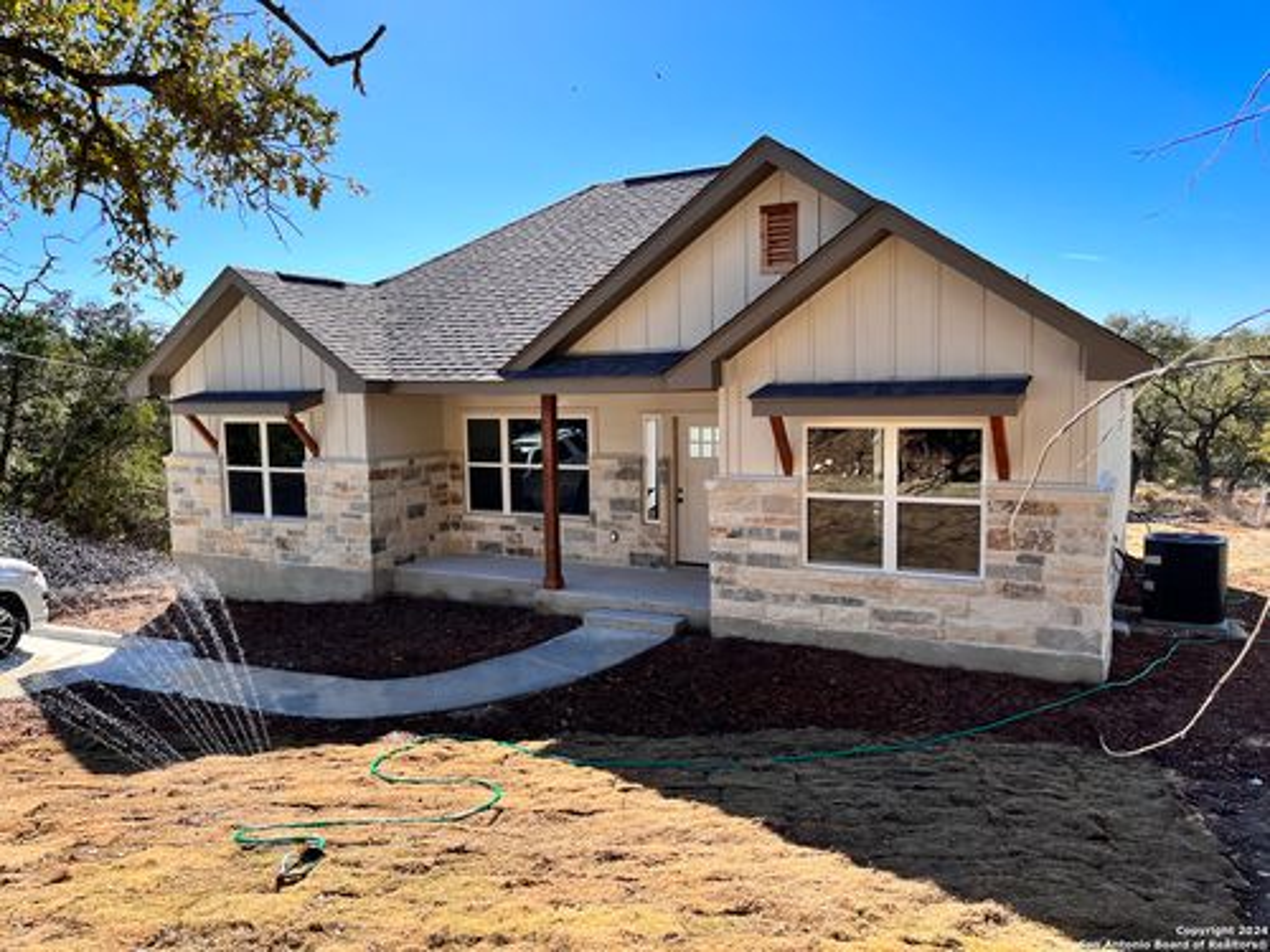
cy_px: 476
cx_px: 635
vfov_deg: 53.1
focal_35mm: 26
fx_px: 954
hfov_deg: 67.3
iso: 50
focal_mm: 5.1
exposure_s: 1/2137
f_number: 1.6
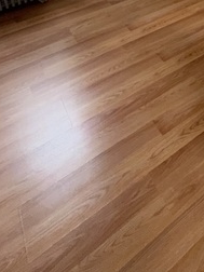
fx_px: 291
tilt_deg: -20.4
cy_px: -63
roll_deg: -0.8
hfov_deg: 36.8
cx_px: 174
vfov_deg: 36.8
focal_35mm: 37
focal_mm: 2.22
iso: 125
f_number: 2.2
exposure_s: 1/60
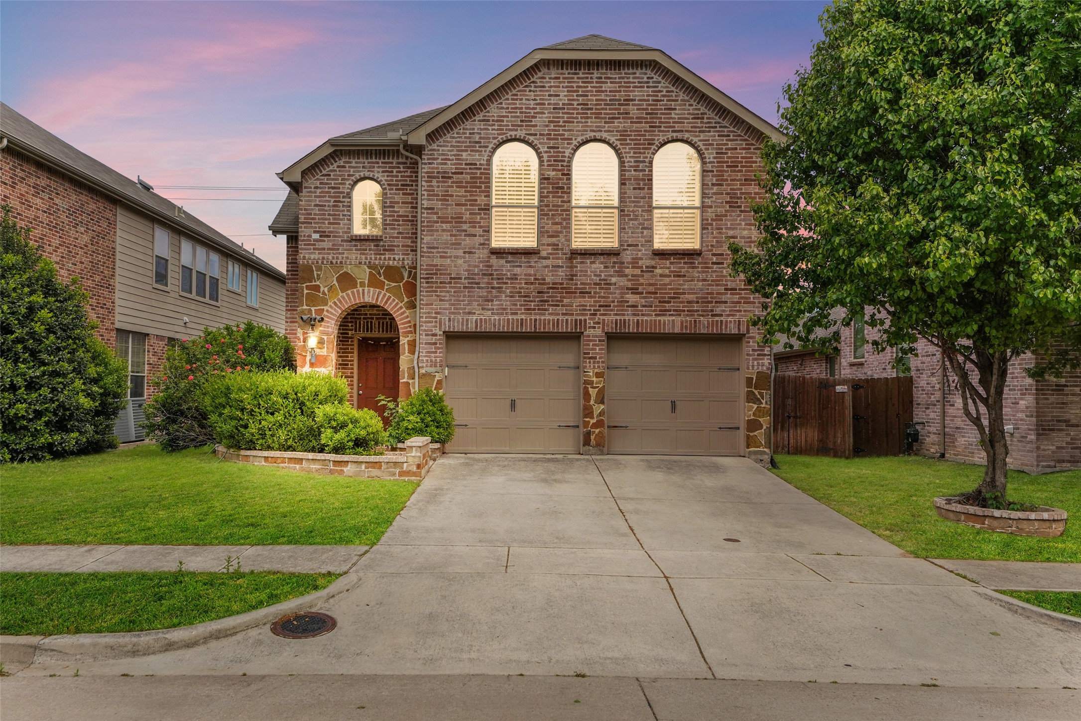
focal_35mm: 29
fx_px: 871
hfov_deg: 63.7
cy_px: 360
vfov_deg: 45.0
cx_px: 540
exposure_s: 1/800
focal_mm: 19.4
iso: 640
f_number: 9
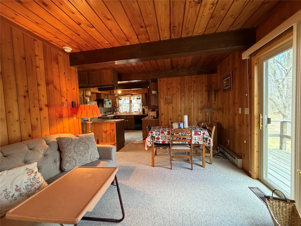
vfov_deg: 85.7
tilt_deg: -1.5
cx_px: 150
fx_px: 122
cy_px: 113
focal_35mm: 14
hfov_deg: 102.1
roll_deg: +2.1
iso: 500
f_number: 2.2
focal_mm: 2.22
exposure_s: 1/60
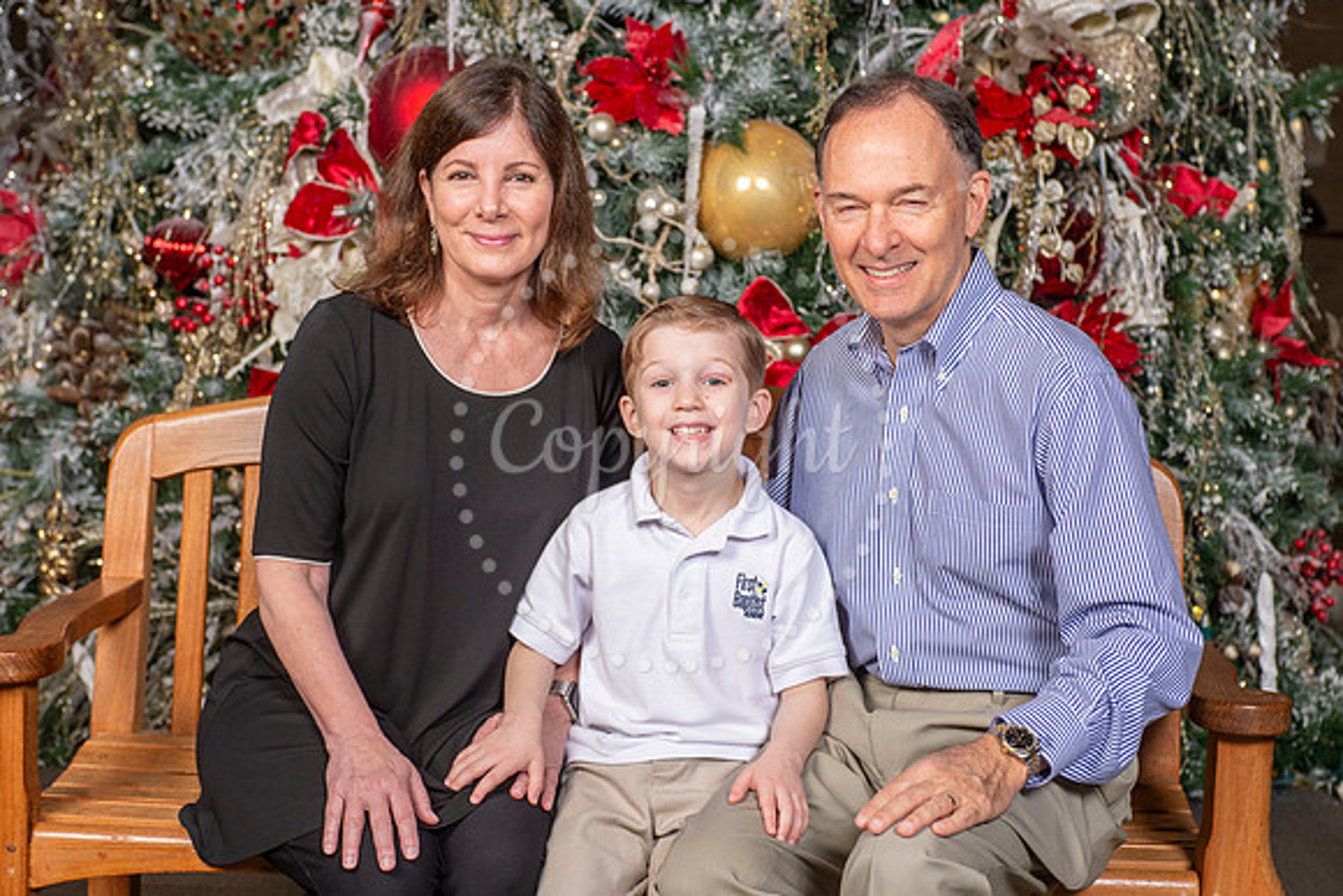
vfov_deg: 21.2
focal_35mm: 64
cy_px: 470
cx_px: 699
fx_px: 2390
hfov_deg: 31.4
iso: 160
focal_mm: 56
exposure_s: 1/125
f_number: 7.1
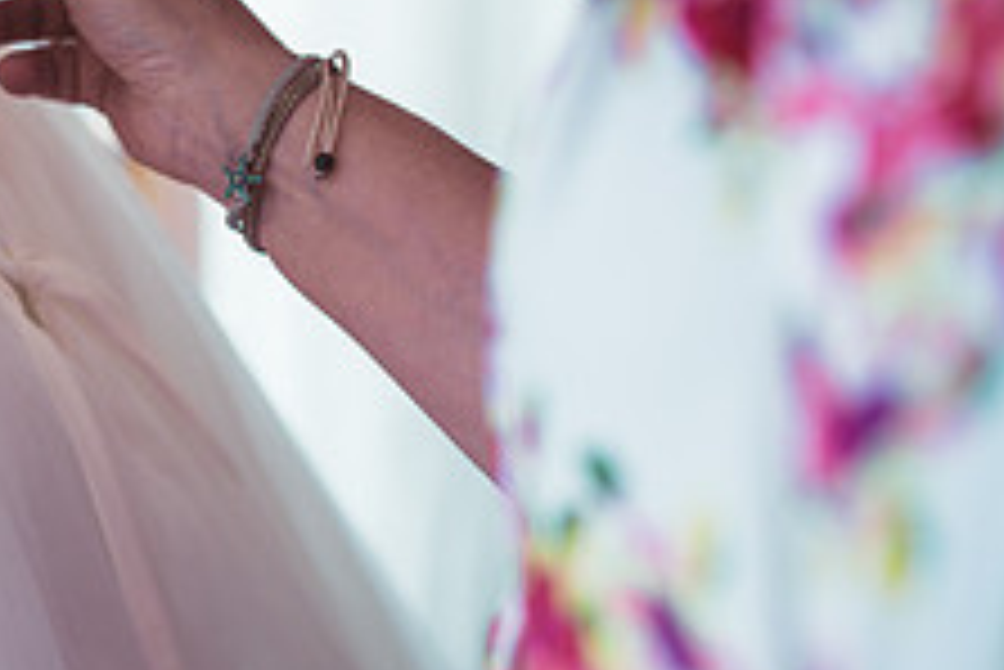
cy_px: 90
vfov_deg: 14.9
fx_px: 2539
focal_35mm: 91
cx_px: -194
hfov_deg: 20.9
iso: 125
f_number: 2.5
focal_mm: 35
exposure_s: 1/125
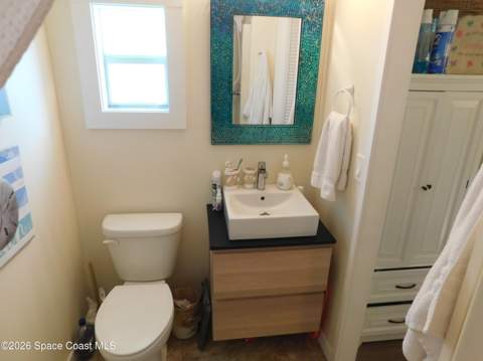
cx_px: 242
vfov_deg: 58.8
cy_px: 180
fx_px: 321
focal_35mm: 23
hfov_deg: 74.0
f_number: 3
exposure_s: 1/30
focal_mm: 4
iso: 320
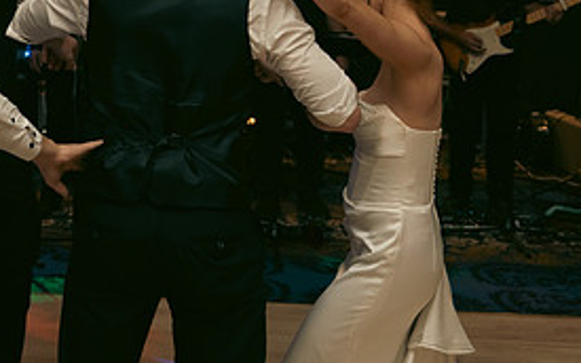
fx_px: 1330
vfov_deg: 15.4
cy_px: 47
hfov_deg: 24.2
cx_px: 112
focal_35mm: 84
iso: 2500
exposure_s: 1/200
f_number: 3.5
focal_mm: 39
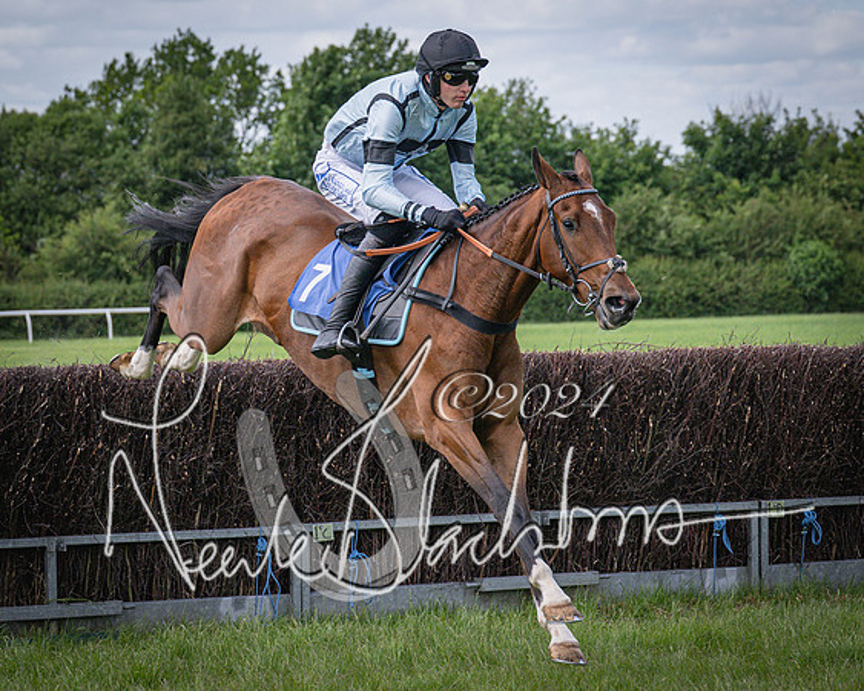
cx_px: 308
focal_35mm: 162
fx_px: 4135
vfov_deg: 9.5
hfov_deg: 11.9
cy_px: 345
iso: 400
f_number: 3.5
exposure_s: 1/3200
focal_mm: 70
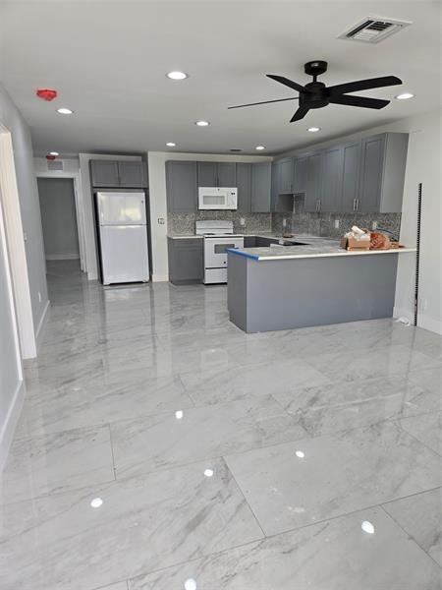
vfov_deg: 73.9
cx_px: 221
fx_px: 392
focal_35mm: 23
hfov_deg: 58.9
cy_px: 295
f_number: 1.8
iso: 40
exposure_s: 1/120
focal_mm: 5.4
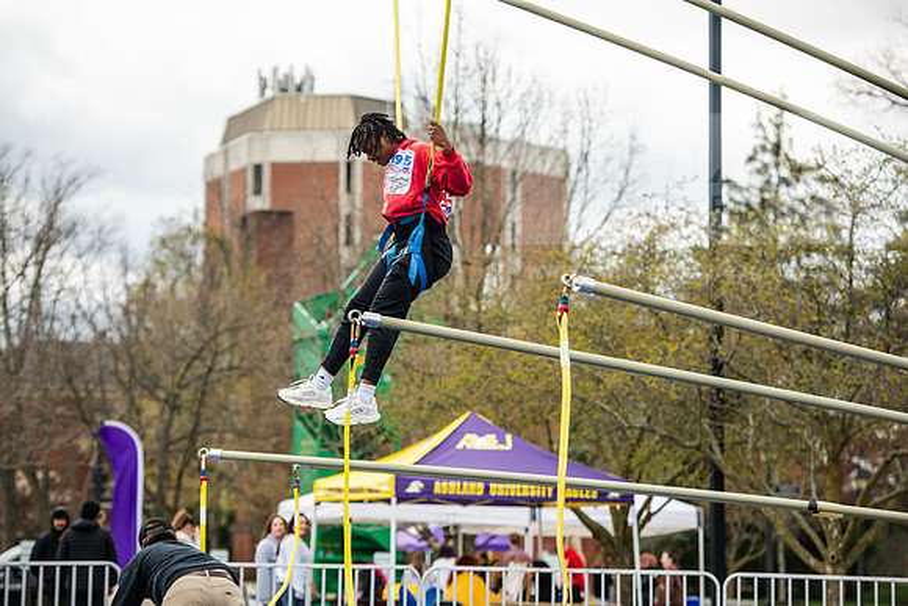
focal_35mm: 122
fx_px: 3078
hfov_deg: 16.8
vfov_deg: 11.2
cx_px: 454
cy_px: 303
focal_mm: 122
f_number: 3.5
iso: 125
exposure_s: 1/800
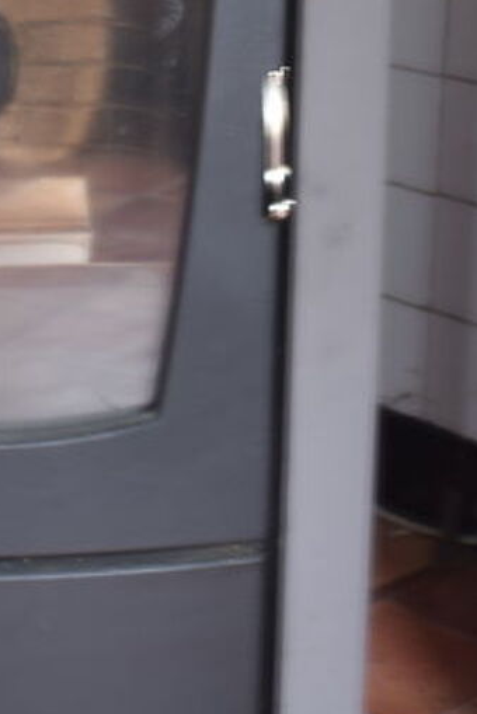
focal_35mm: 106
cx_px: -49
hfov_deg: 12.7
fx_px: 2104
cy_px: 96
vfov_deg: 19.0
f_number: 4.5
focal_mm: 24
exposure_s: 1/2.5
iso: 100
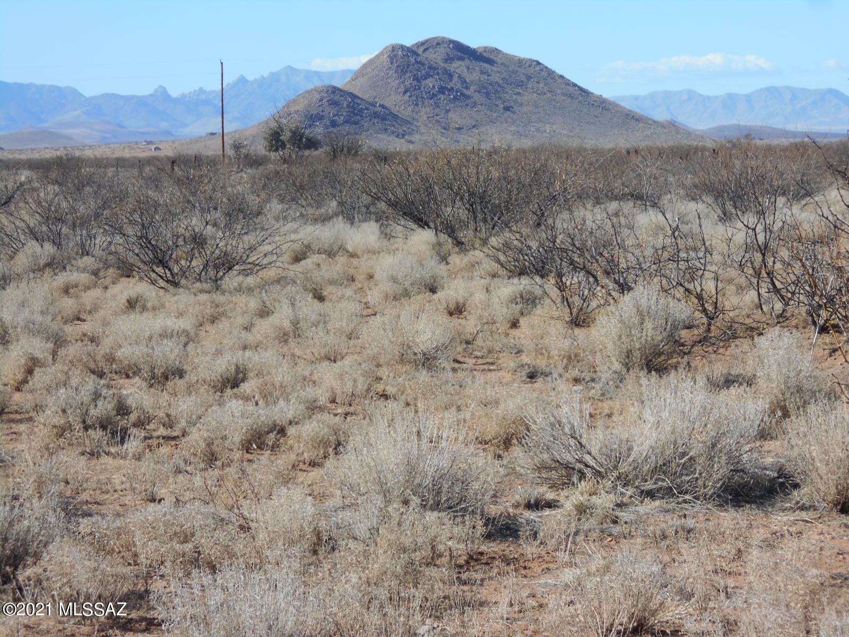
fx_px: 3188
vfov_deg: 11.4
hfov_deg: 15.2
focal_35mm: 130
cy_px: 318
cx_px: 424
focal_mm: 23
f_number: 6.5
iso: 80
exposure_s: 1/320
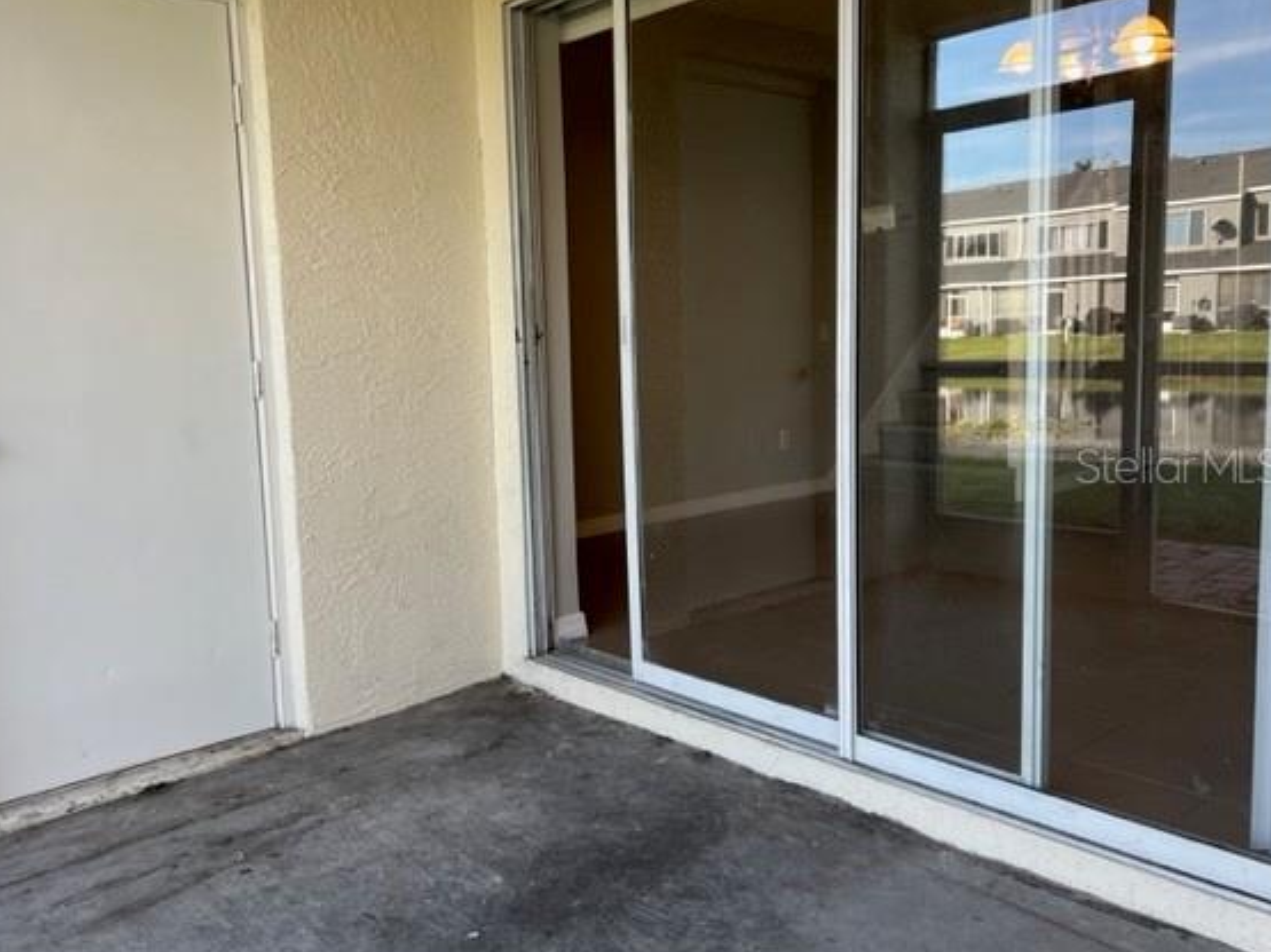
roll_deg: +1.8
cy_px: 465
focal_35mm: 30
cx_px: 559
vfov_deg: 46.8
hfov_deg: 59.8
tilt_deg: -7.5
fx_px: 1101
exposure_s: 1/210
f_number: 1.5
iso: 40
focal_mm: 5.7
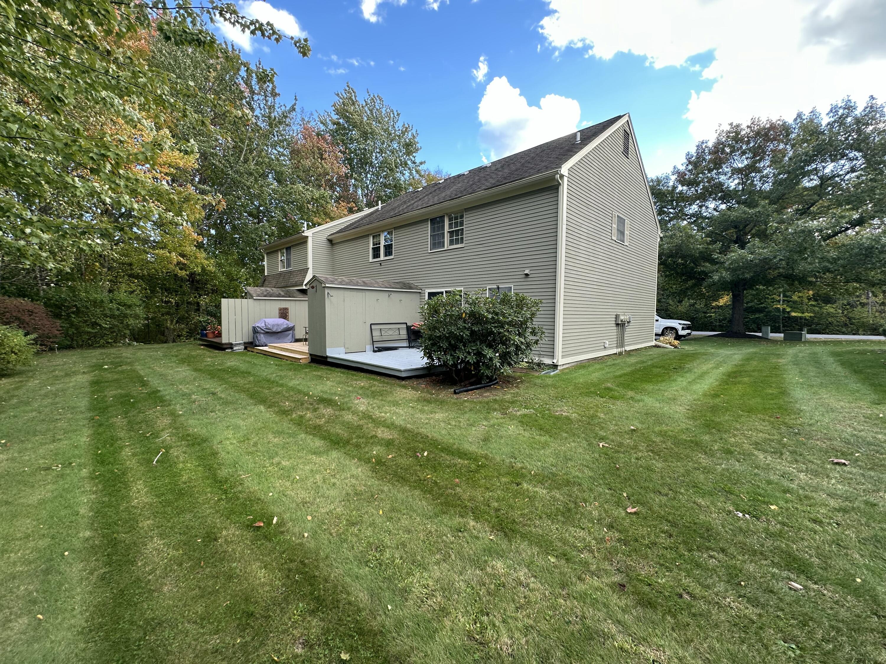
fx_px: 358
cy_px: 332
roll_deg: -1.5
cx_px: 443
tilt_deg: -2.6
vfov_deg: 85.7
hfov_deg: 102.1
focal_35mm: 14
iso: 40
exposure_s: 1/99
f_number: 2.2
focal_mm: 2.22
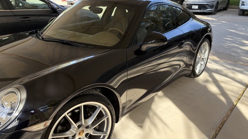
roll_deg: +0.3
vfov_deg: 40.1
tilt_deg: -25.1
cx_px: 124
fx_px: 191
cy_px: 81
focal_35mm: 29
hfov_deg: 66.1
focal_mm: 5.96
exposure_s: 1/694
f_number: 1.6
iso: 64
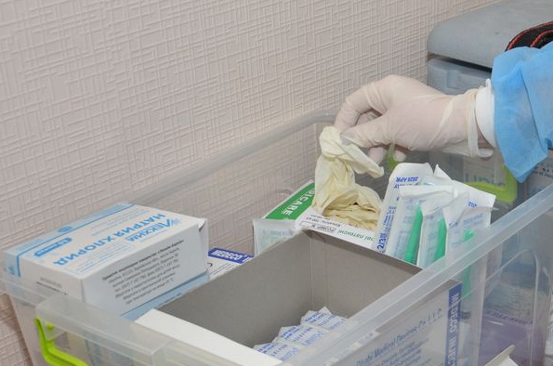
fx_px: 1137
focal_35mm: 74
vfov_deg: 17.6
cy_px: 414
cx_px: 423
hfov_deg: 26.9
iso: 500
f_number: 3.8
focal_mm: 21
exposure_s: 1/250
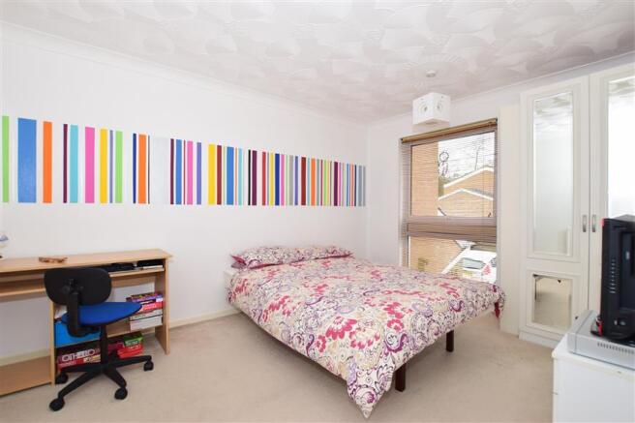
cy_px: 212
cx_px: 318
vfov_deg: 72.0
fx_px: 291
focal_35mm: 16
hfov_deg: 95.0
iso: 400
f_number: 7.1
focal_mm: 11
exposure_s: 1/125
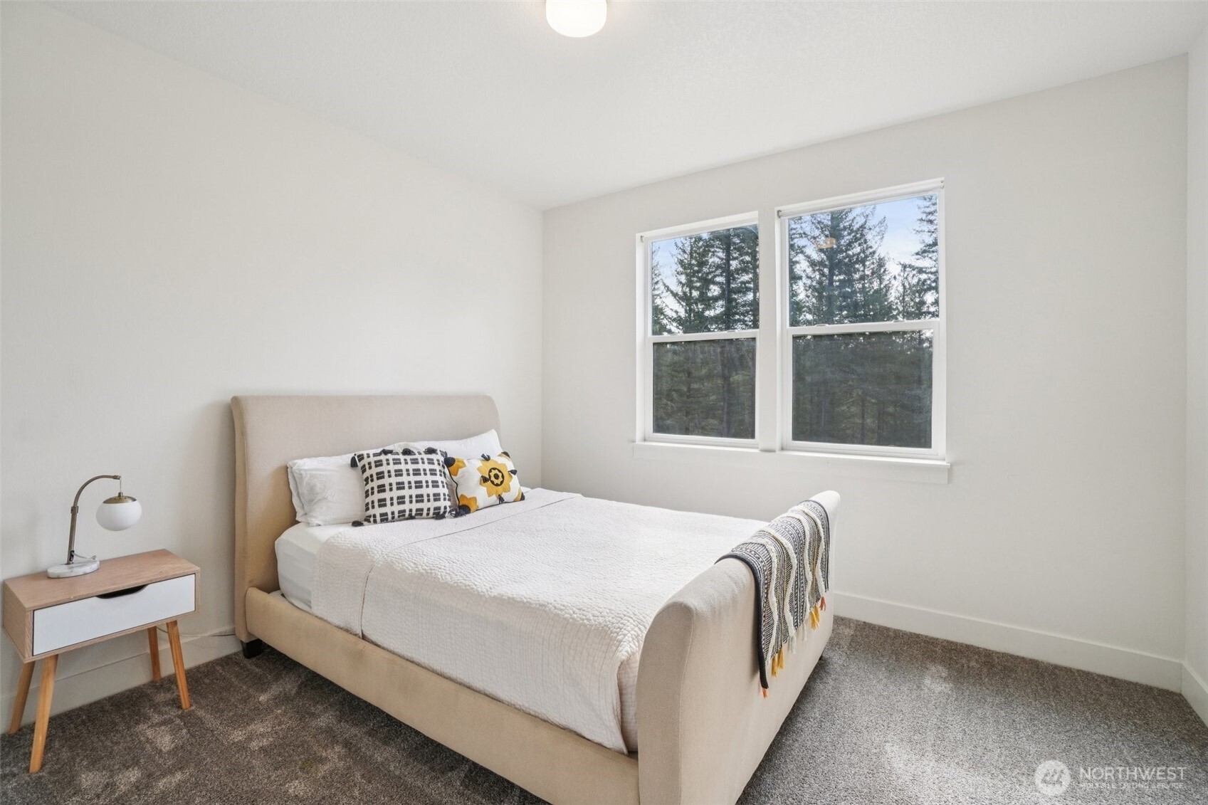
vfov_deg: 77.3
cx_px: 604
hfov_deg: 100.4
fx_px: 503
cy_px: 402
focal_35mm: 15
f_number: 8
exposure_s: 1/80
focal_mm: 10
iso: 400
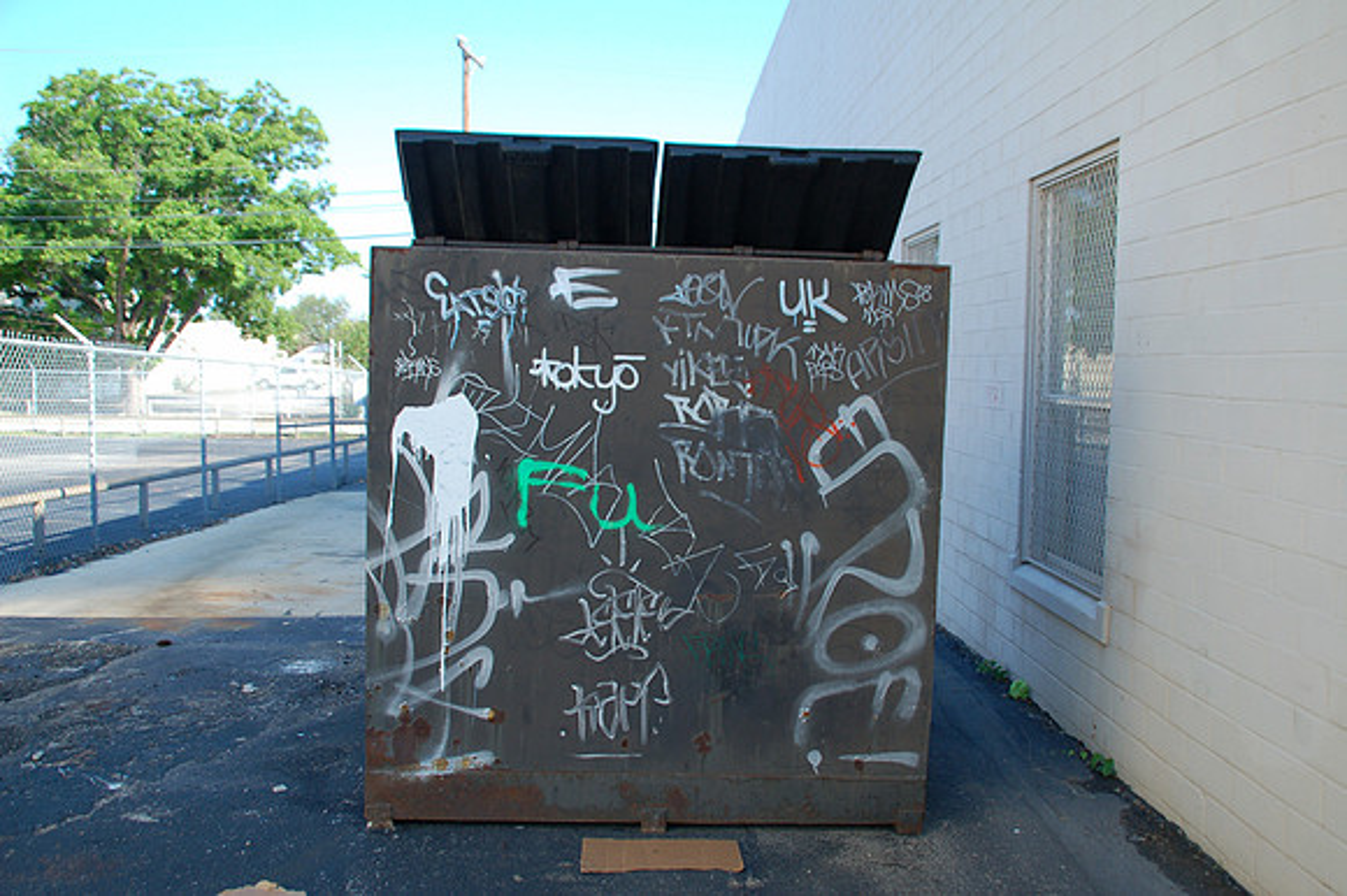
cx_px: 674
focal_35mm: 33
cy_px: 448
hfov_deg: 57.3
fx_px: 1234
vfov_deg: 39.9
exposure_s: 1/160
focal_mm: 22
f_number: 4.5
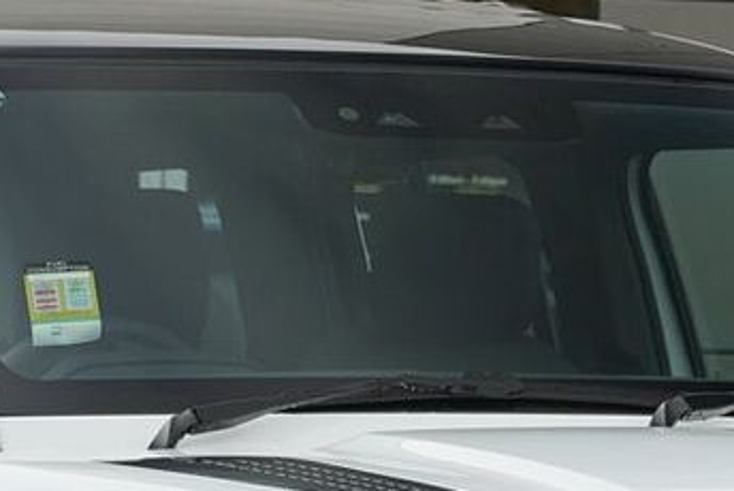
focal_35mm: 366
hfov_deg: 5.6
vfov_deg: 3.8
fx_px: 7468
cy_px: 679
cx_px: 384
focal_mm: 105
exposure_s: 1/500
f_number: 7.1
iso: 1000
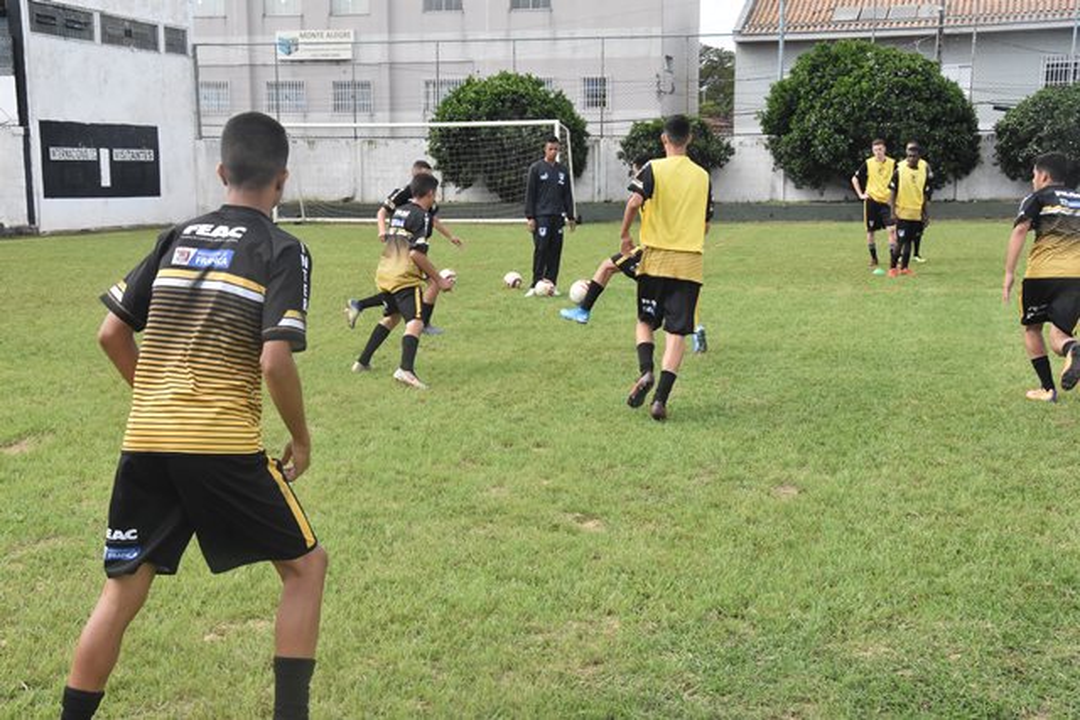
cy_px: 360
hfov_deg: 38.9
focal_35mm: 51
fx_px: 1530
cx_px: 540
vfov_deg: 26.5
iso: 2000
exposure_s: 1/800
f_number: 14
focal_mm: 34
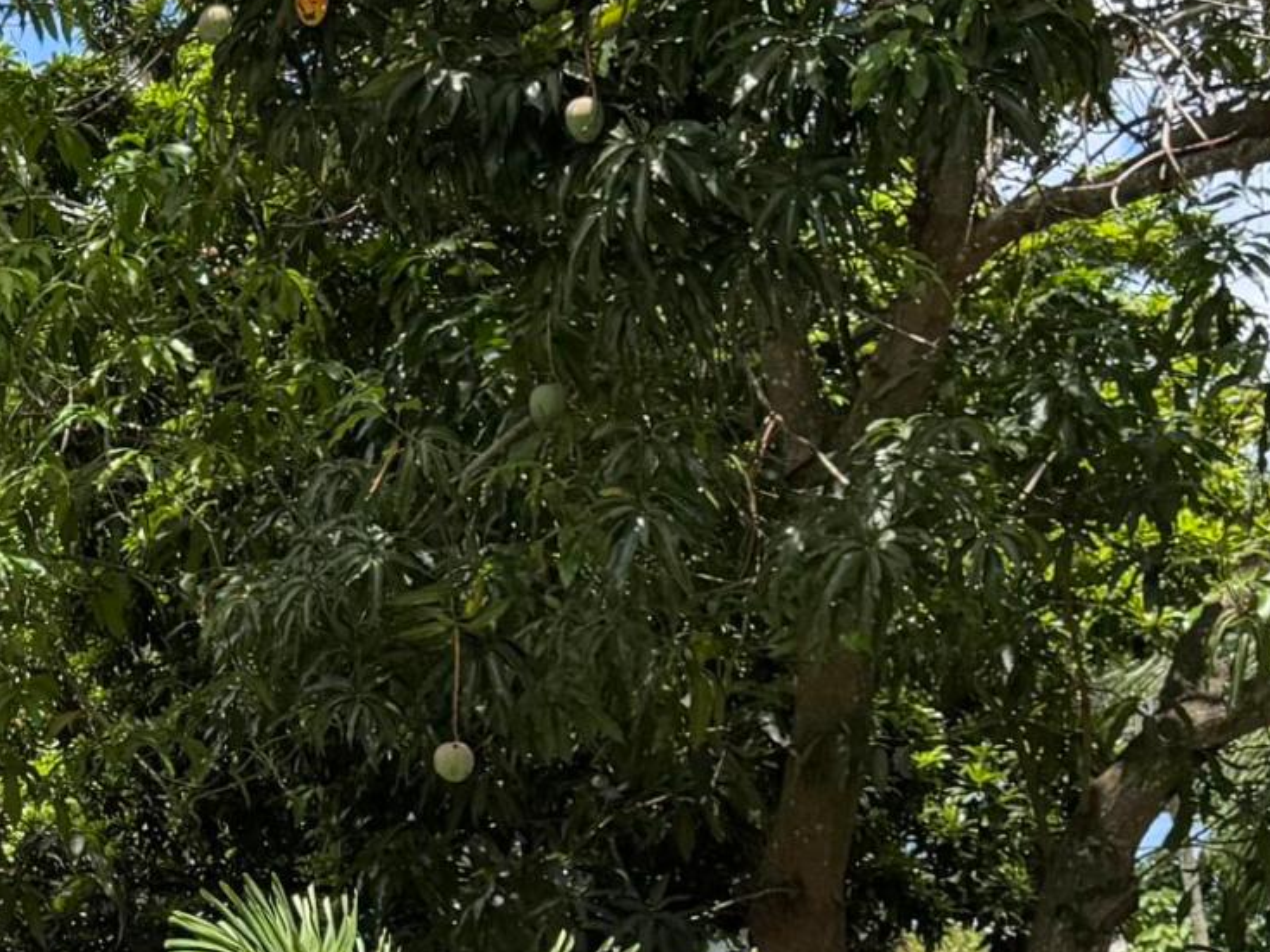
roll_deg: -2.4
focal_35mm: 94
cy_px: 1037
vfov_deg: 15.3
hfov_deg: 19.0
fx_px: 3448
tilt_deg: +1.9
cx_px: -475
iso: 80
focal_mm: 6.76
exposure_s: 1/2370
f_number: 1.78
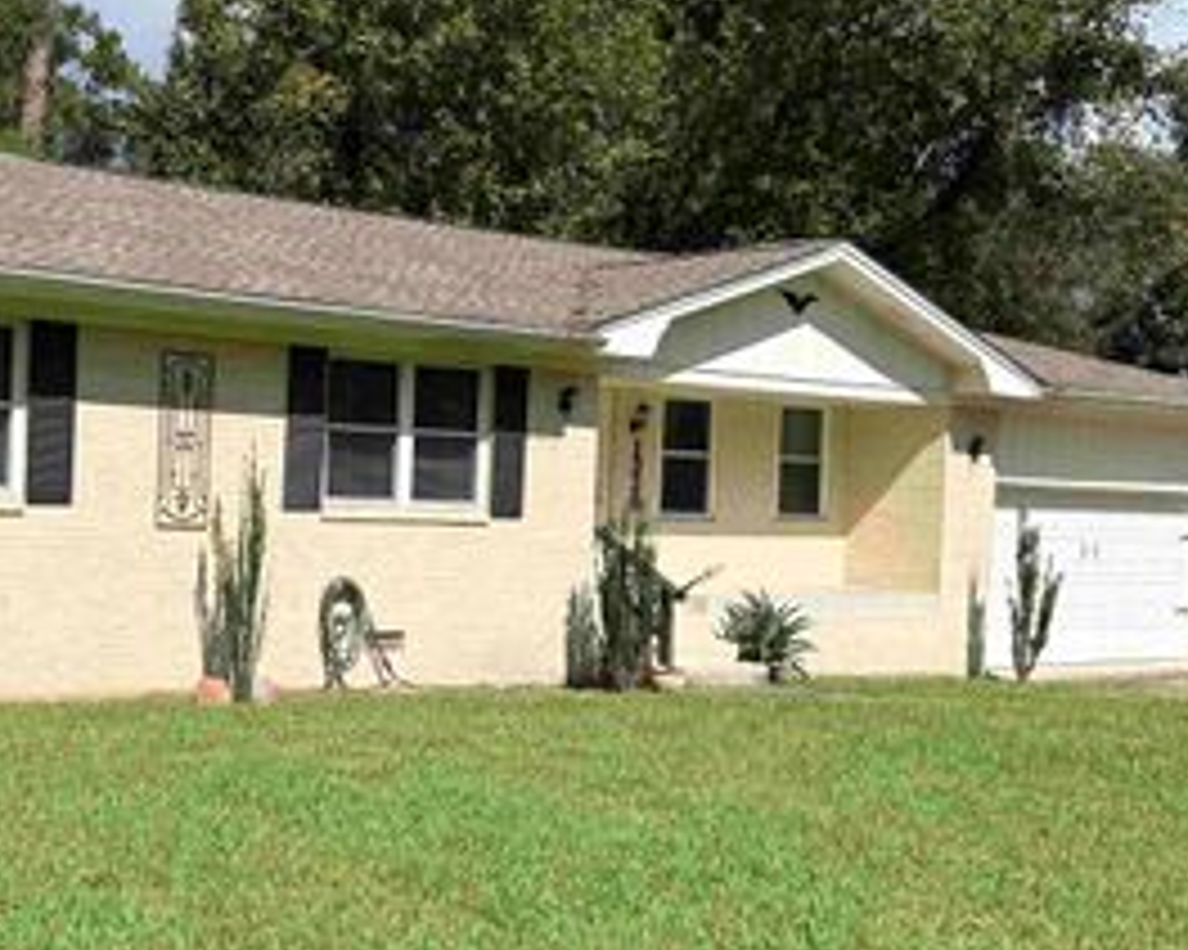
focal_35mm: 48
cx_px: 252
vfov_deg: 31.4
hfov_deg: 37.5
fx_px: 1687
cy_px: 502
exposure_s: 1/4329
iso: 50
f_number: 1.6
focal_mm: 5.96
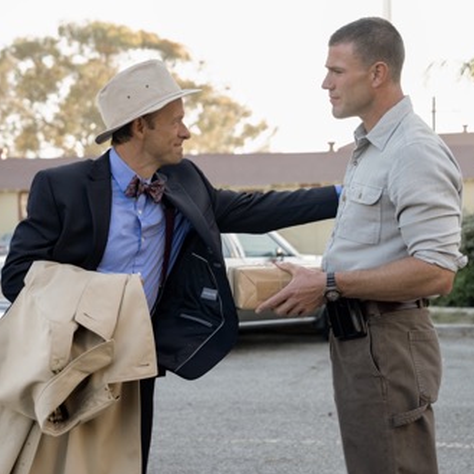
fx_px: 1379
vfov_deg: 19.5
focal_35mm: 89
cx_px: 222
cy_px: 237
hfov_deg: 19.5
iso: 2000
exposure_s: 1/250
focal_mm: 69
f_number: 5
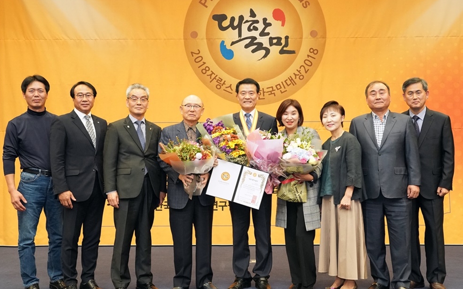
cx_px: 231
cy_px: 150
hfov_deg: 56.7
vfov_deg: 37.3
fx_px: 429
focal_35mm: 34
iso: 6400
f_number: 4.5
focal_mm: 33
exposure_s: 1/250
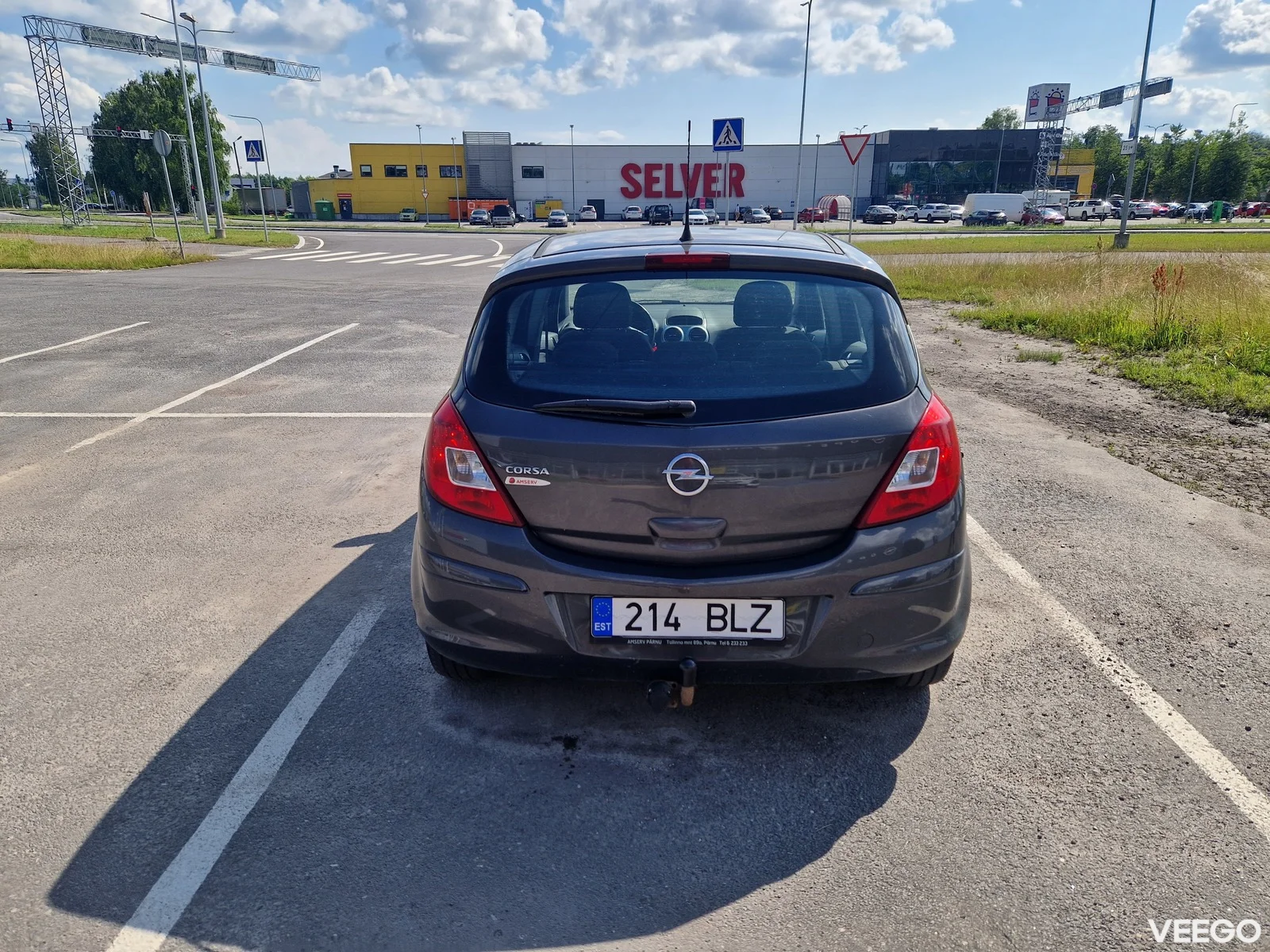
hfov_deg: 73.9
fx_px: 844
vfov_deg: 58.9
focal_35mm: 23
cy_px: 476
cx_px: 635
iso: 50
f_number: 1.8
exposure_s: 1/1552
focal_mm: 5.4
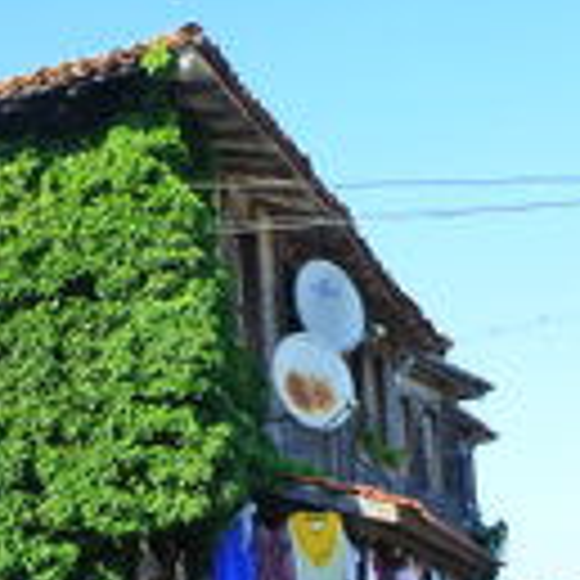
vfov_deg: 21.8
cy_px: 558
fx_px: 1460
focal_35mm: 77
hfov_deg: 21.8
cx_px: 22
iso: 250
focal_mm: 4.9
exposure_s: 1/320
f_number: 3.3
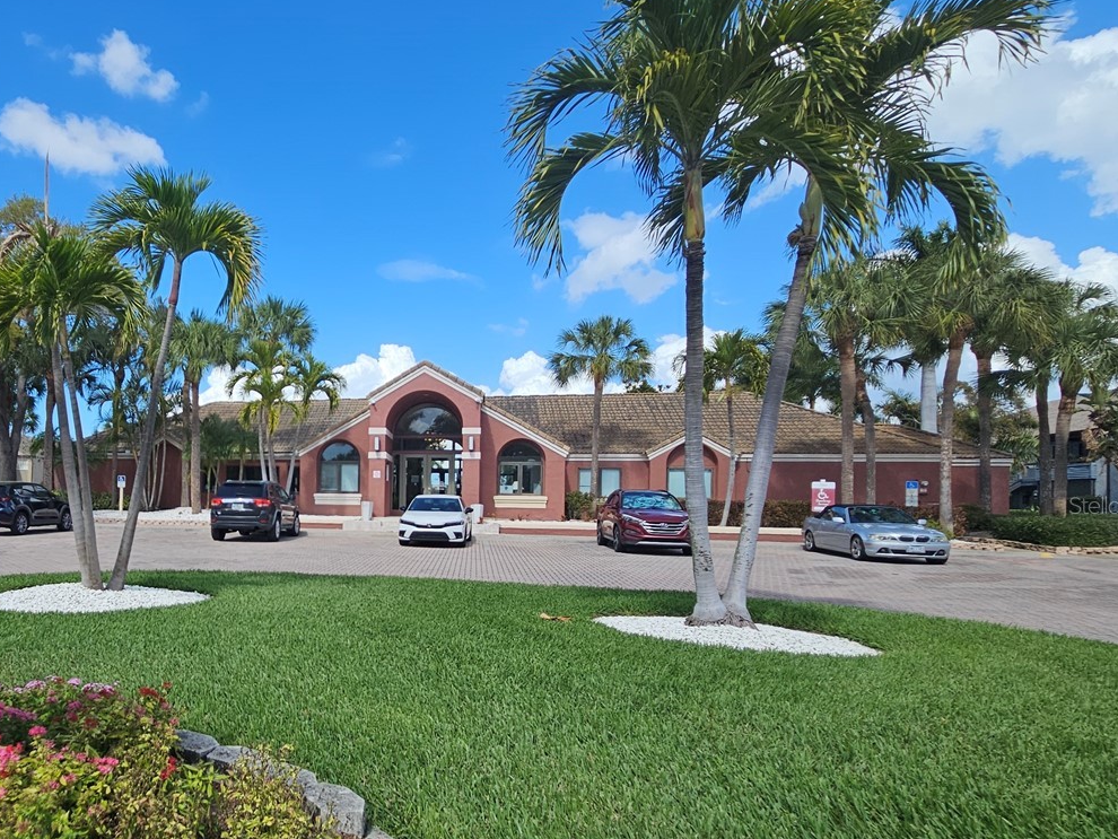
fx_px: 678
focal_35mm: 21
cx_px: 272
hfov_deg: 73.1
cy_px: 505
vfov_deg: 62.9
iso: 50
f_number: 2.2
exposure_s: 1/2436
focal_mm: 2.2
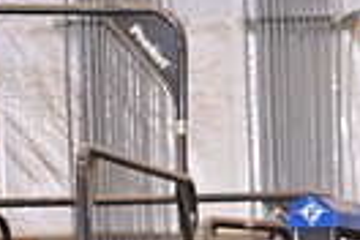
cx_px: 750
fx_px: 8759
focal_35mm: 876
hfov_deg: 2.3
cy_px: 449
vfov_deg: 1.6
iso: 1000
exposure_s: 1/250
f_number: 3.2
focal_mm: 200
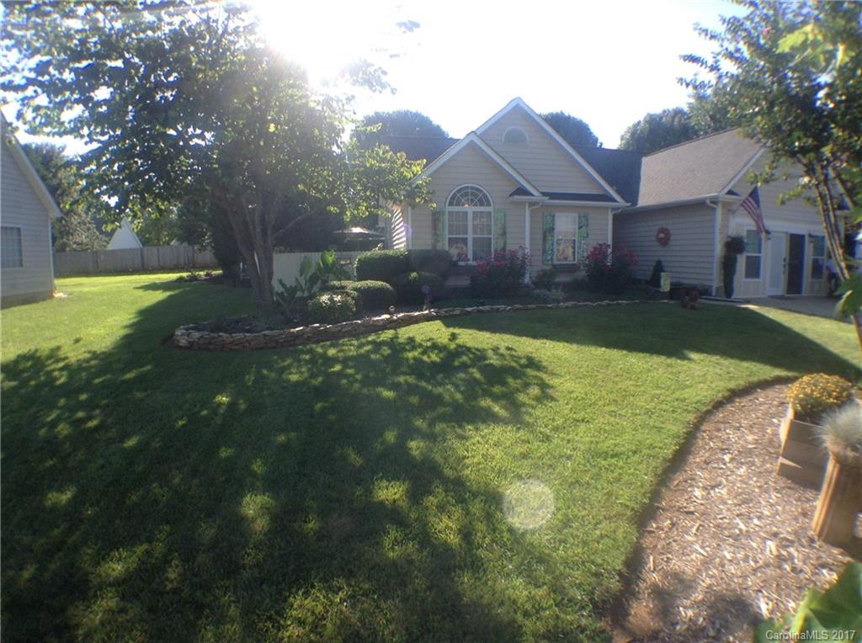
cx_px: 431
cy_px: 322
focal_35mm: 33
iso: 25
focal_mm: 3.3
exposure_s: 1/299
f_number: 2.4
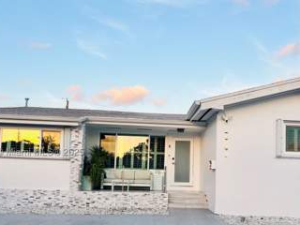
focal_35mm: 39
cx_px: 167
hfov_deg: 47.8
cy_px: 154
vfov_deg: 36.4
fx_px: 338
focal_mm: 5.7
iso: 50
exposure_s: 1/541
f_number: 1.5
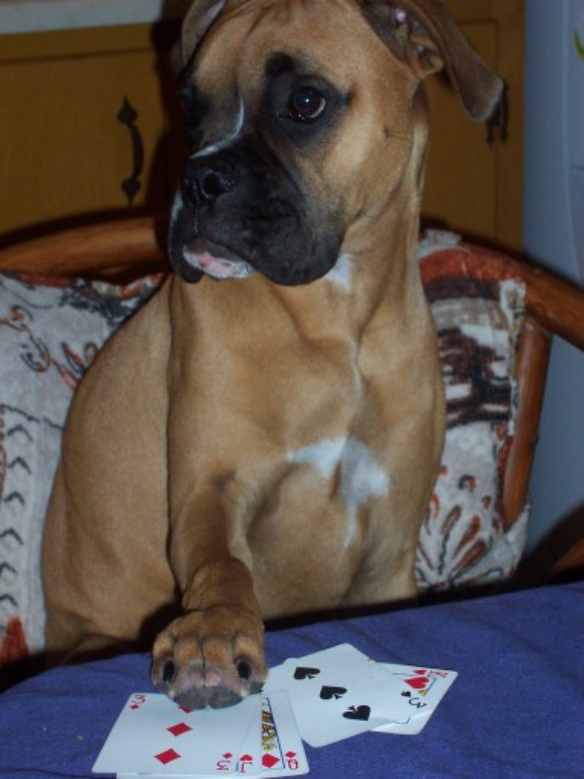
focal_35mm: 89
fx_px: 2002
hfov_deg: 16.6
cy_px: 390
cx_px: 292
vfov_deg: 22.0
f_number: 4.1
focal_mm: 13.5
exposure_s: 1/90
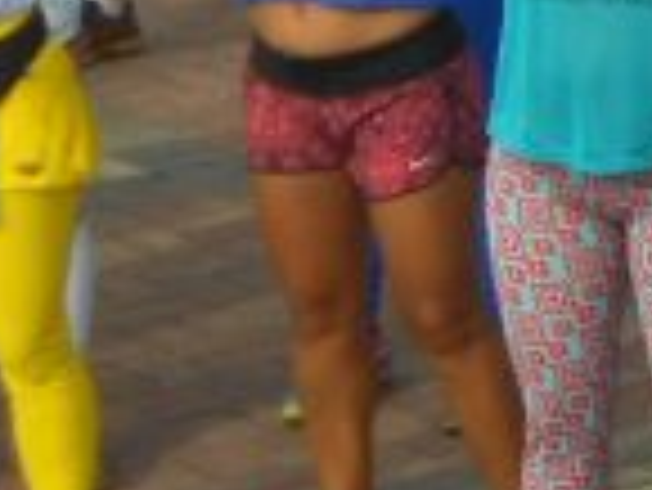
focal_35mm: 270
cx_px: 1758
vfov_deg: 5.3
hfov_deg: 6.8
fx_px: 5090
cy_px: -710
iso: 80
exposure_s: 1/320
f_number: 4.5
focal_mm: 9
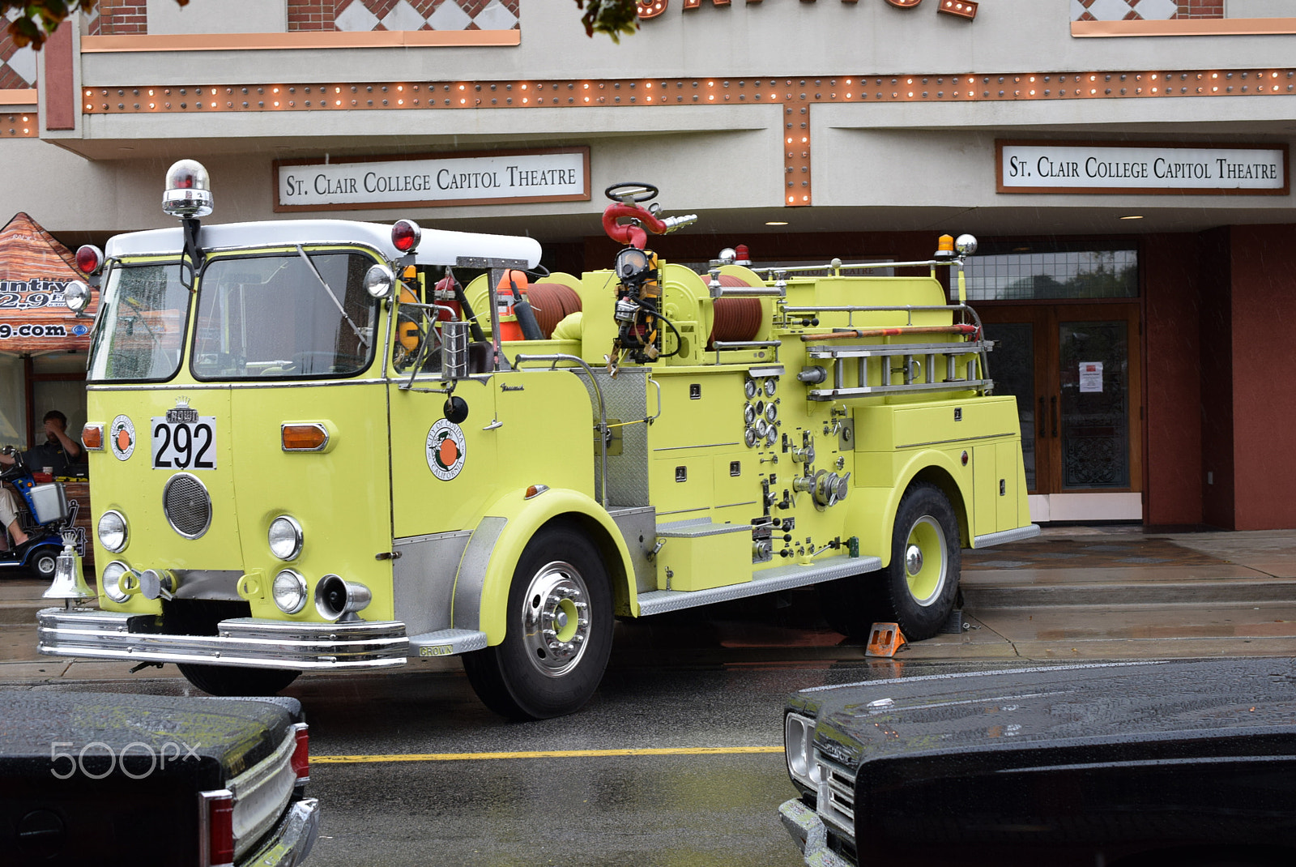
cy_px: 434
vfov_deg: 22.7
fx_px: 2162
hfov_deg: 33.4
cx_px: 648
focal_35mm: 60
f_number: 6.3
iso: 400
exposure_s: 1/160
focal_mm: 40
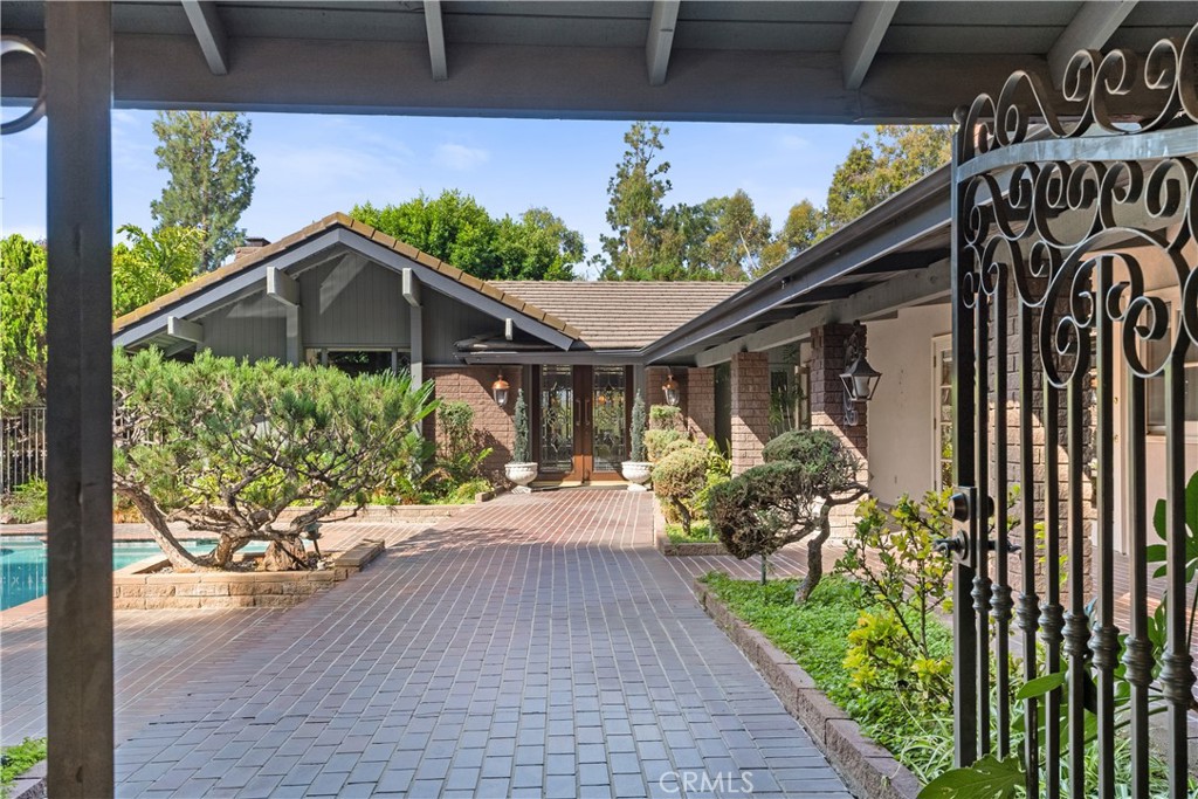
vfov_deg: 43.6
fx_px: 998
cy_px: 400
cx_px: 599
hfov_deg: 61.9
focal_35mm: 30
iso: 100
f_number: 10
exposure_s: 1/20
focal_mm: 30
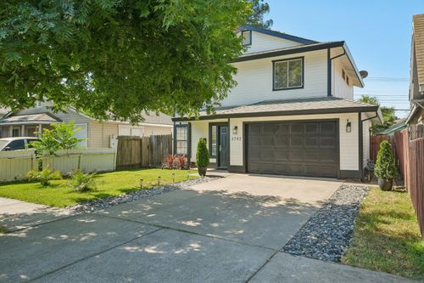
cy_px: 142
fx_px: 300
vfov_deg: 50.4
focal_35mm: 26
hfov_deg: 70.5
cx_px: 212
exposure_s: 1/160
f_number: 8
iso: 400
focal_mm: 25.5
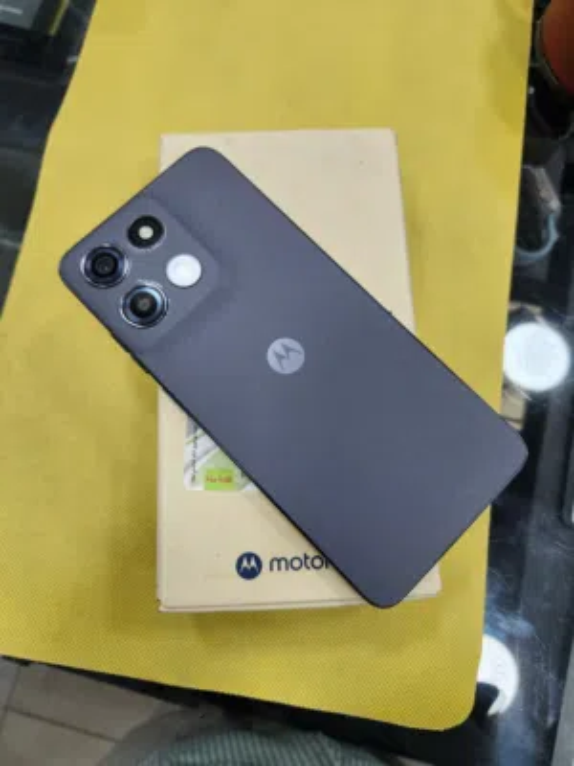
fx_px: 509
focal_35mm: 23
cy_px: 383
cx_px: 287
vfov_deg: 73.9
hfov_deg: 58.9
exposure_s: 1/180
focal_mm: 5.4
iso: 40
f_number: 1.8
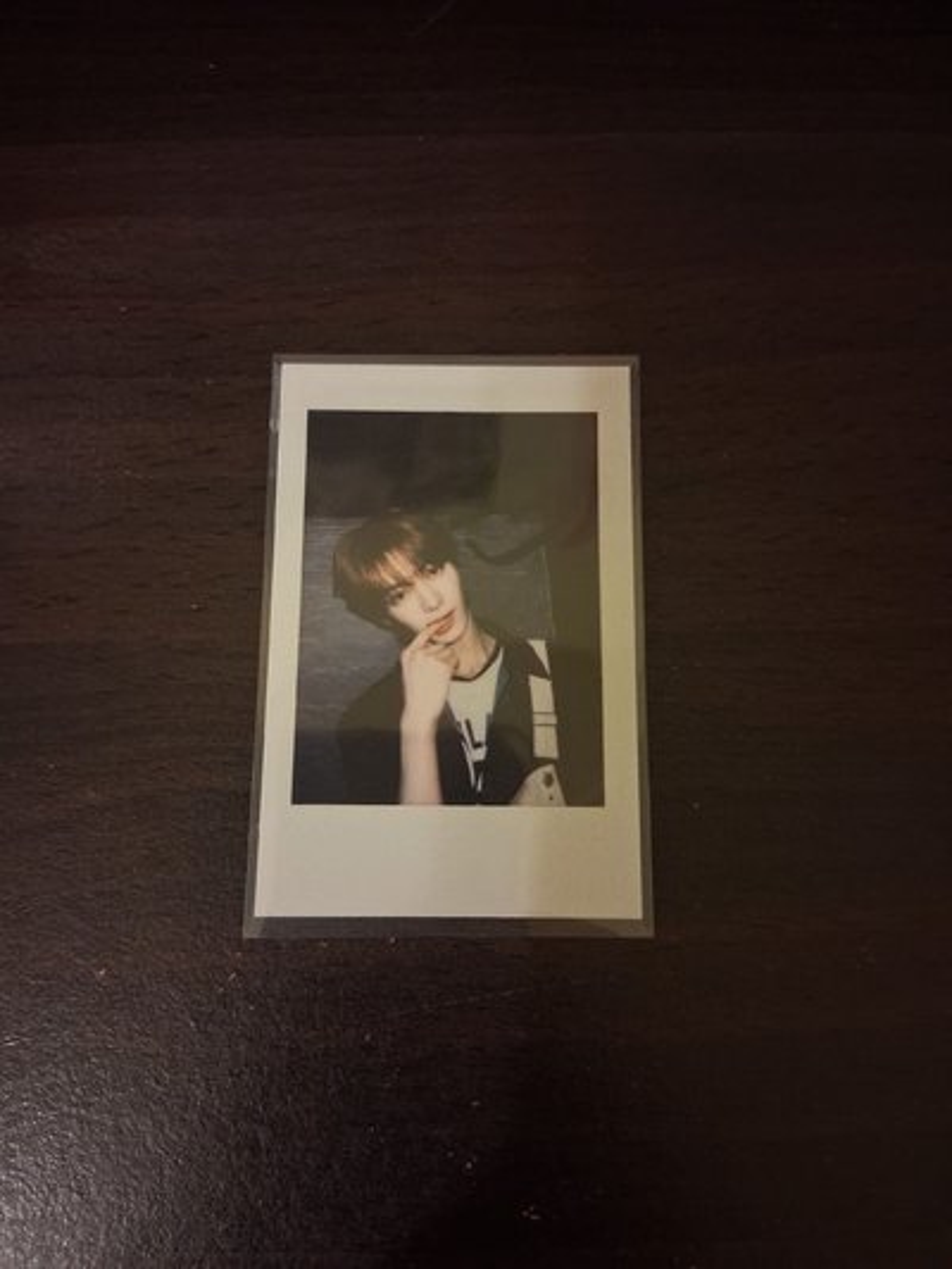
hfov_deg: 53.1
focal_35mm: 26
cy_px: 634
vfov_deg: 67.3
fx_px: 953
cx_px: 476
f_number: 1.8
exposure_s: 1/24
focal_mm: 3.98
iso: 500
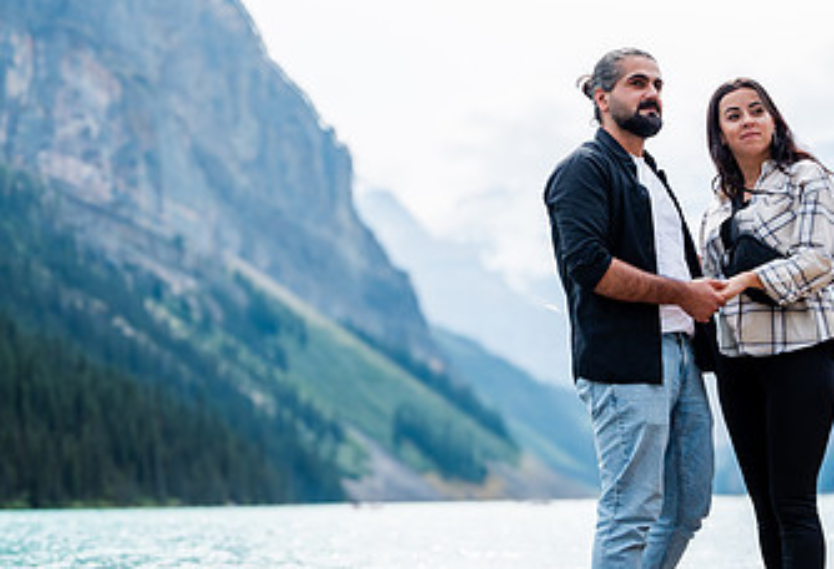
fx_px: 1540
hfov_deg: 30.2
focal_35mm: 66
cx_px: 330
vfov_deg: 20.9
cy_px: 258
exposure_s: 1/1600
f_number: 5.6
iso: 200
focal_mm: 35
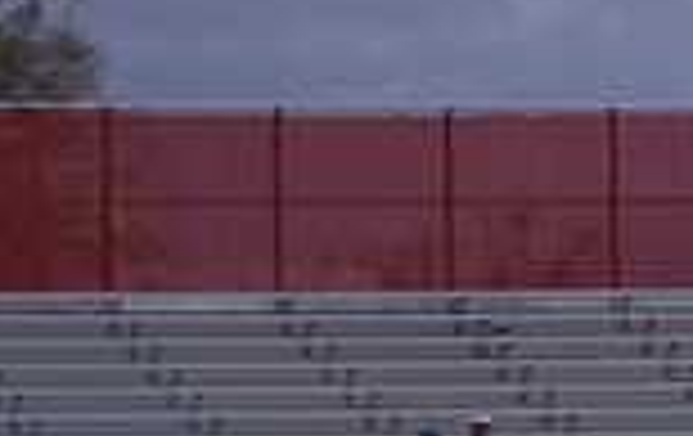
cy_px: 766
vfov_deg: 2.8
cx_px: 572
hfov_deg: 4.5
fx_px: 8839
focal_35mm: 467
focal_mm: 122
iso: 400
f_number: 2.8
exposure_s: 1/200
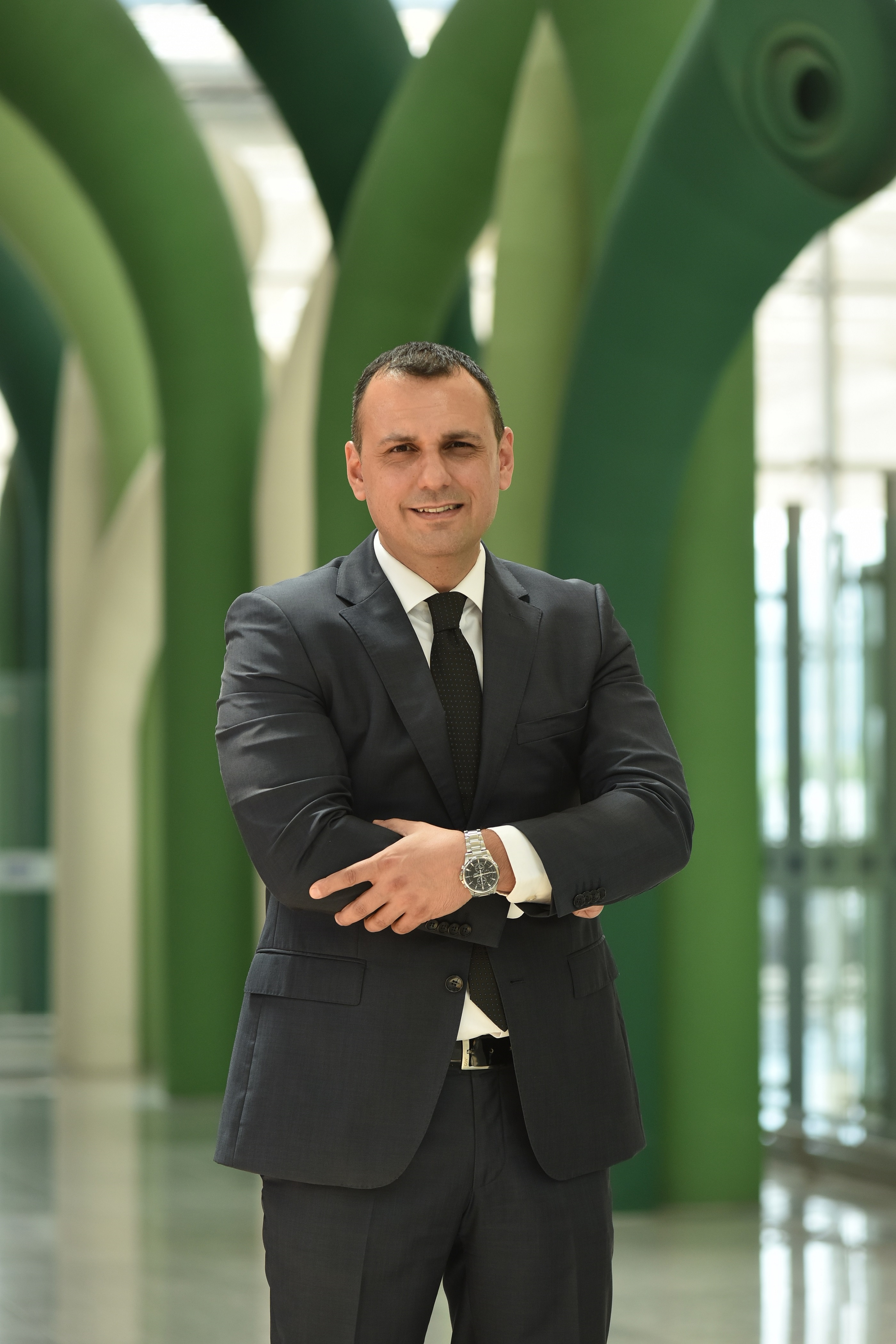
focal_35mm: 135
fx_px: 5040
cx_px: 448
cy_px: 672
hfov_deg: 10.2
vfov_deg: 15.2
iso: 500
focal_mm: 135
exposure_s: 1/160
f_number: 5
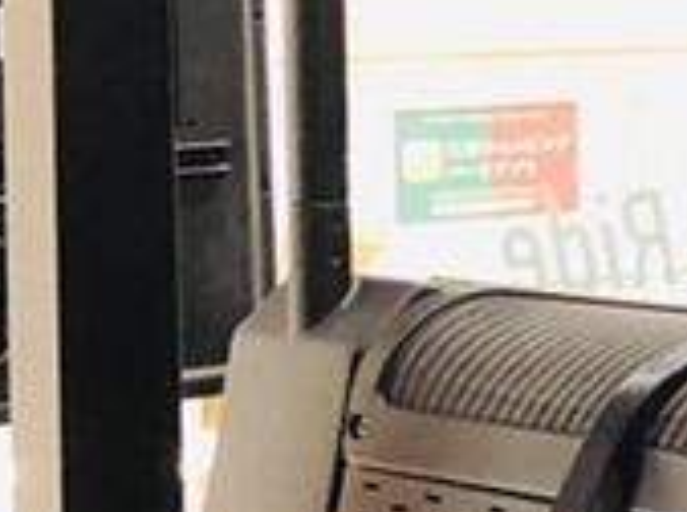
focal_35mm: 170
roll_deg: -0.2
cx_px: 1923
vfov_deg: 8.7
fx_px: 3367
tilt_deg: -3.9
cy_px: 118
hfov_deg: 9.6
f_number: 1.8
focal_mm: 4
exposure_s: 1/9
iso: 100
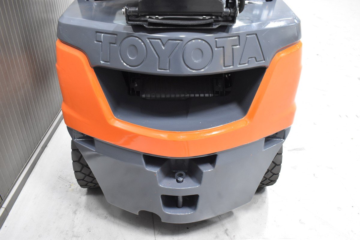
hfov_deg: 59.5
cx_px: 180
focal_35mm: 32
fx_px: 315
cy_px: 120
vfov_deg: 41.7
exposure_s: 1/15
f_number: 5
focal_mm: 21
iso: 1600
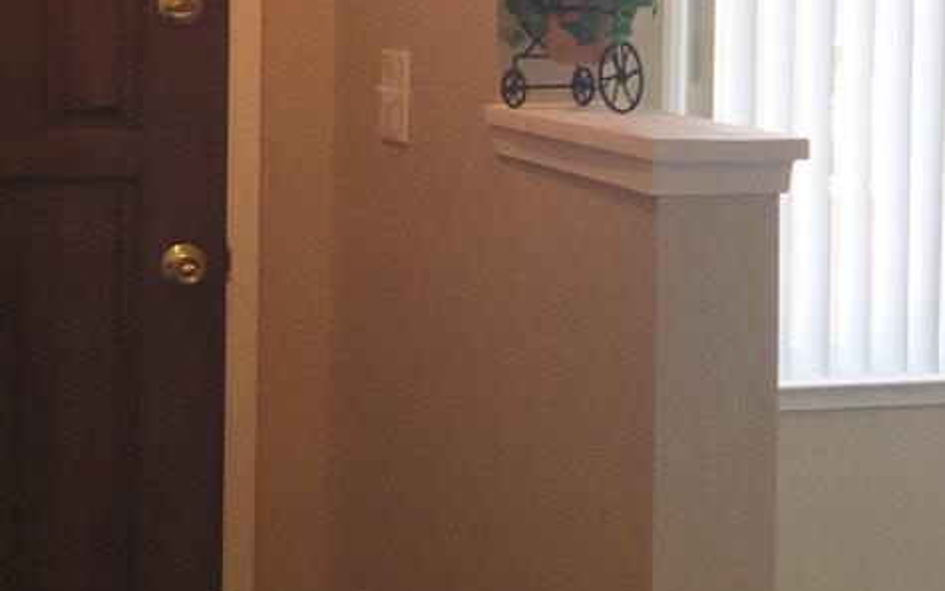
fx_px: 2498
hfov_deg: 20.5
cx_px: 1031
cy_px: 145
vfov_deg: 13.4
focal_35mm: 97
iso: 32
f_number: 2.2
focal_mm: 4.15
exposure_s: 1/60
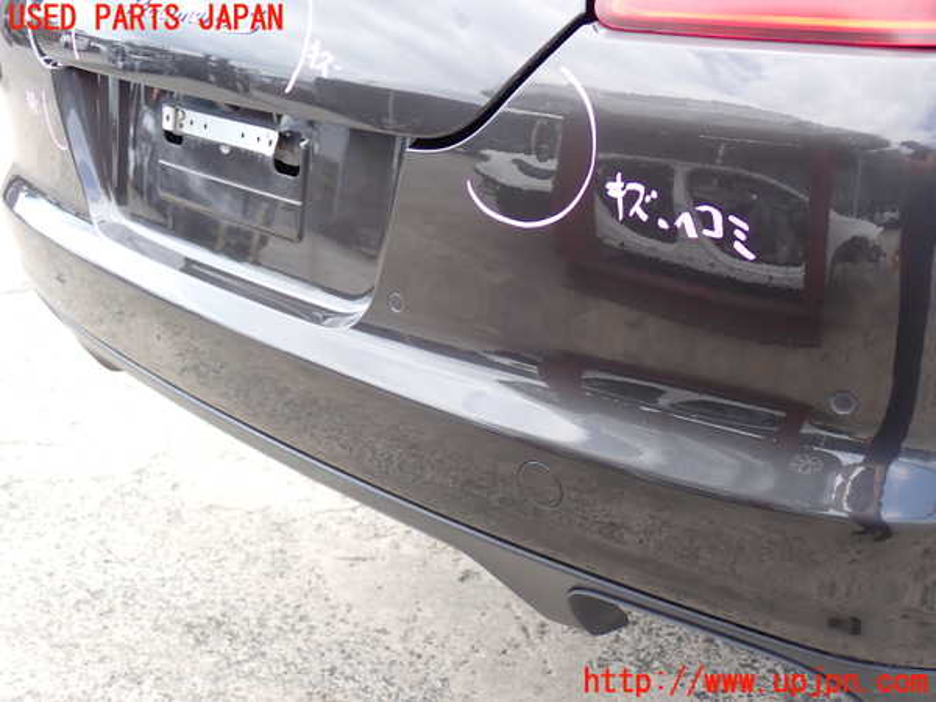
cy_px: 351
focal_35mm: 47
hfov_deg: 40.4
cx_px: 468
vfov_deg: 30.9
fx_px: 1271
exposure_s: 1/125
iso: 100
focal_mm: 8.4
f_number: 3.1
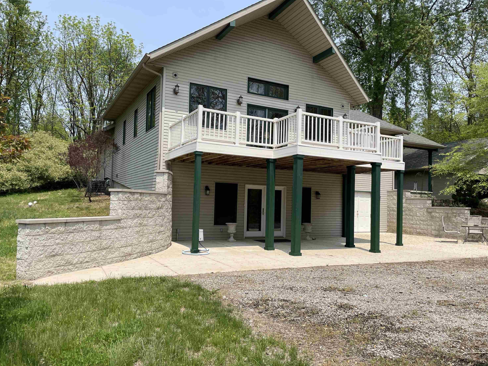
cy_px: 189
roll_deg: -1.4
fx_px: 381
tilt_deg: +3.1
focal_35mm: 27
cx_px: 252
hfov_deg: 65.3
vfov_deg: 51.4
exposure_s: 1/3300
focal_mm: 4.2
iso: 32
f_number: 1.6
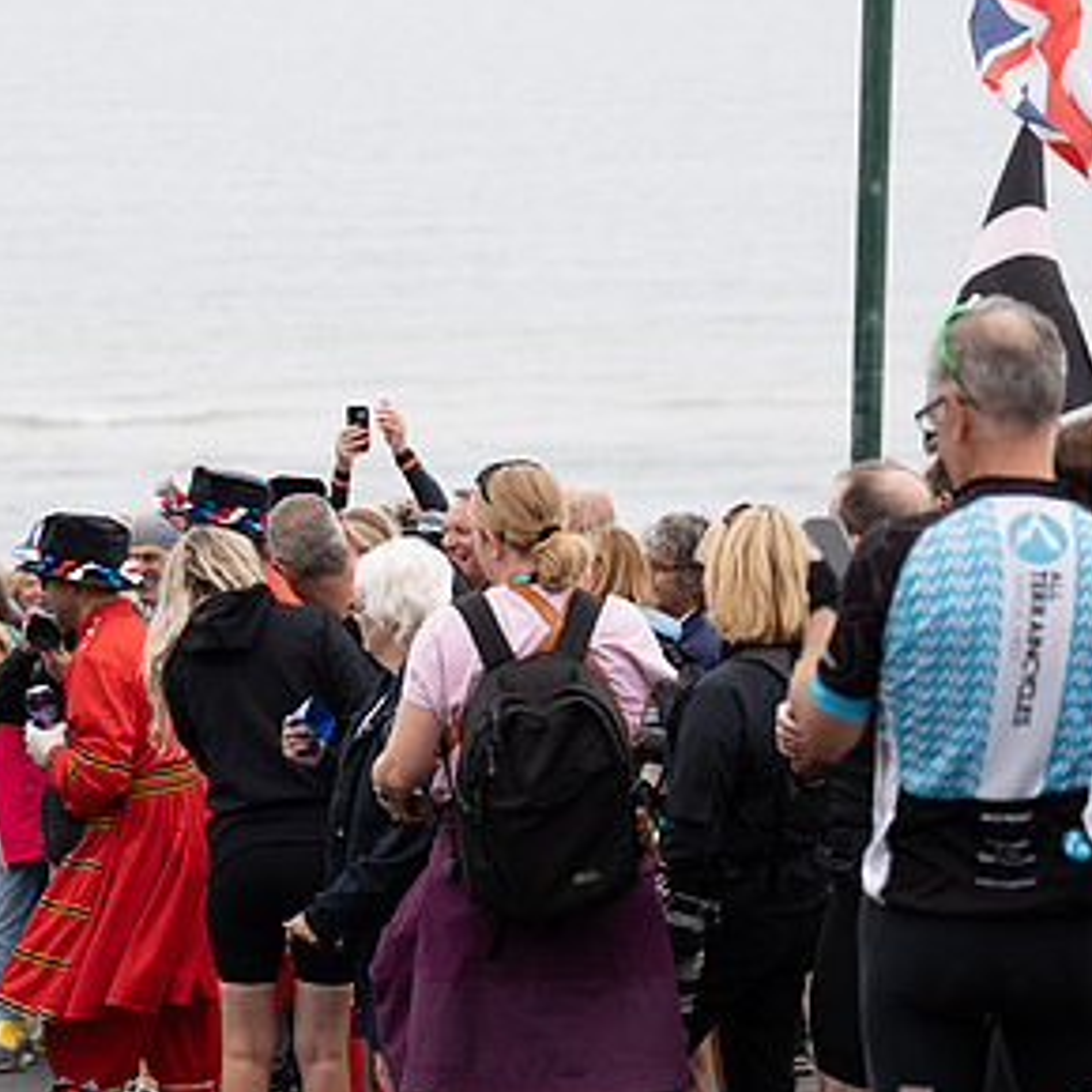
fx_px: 5889
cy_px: 657
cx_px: 79
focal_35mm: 165
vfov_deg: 10.6
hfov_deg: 10.5
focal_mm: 97
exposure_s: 1/1000
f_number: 3.5
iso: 320
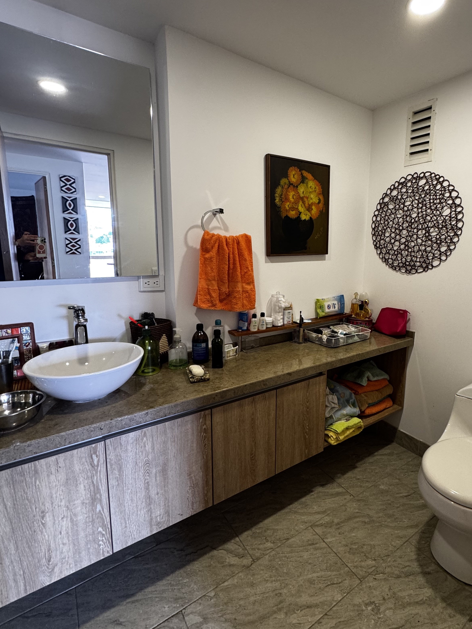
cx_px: 283
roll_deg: +0.0
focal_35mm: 18
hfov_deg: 70.9
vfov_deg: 87.7
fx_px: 327
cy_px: 298
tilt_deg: -9.0
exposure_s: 1/60
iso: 200
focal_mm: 2.22
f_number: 2.2
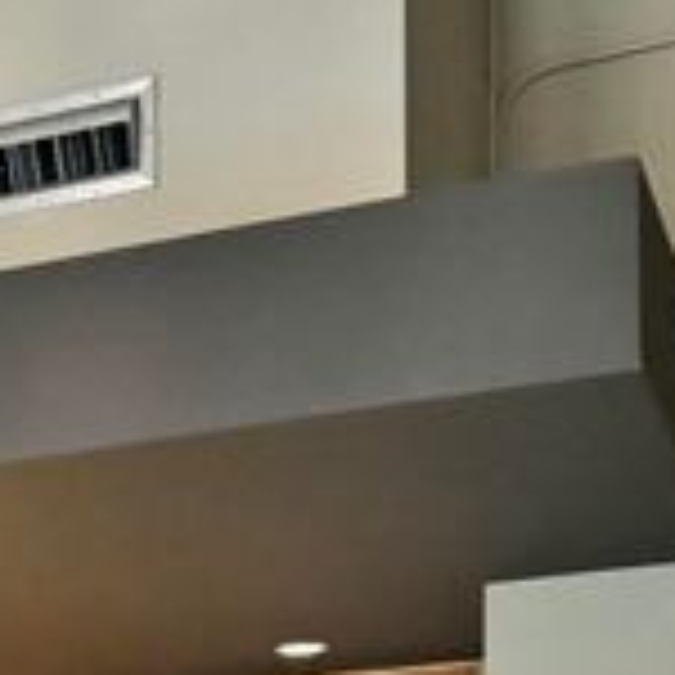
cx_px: -76
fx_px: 2074
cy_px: 1060
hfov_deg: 17.8
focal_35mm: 94
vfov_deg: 16.6
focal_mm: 6.76
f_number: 1.78
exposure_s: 1/30
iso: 800
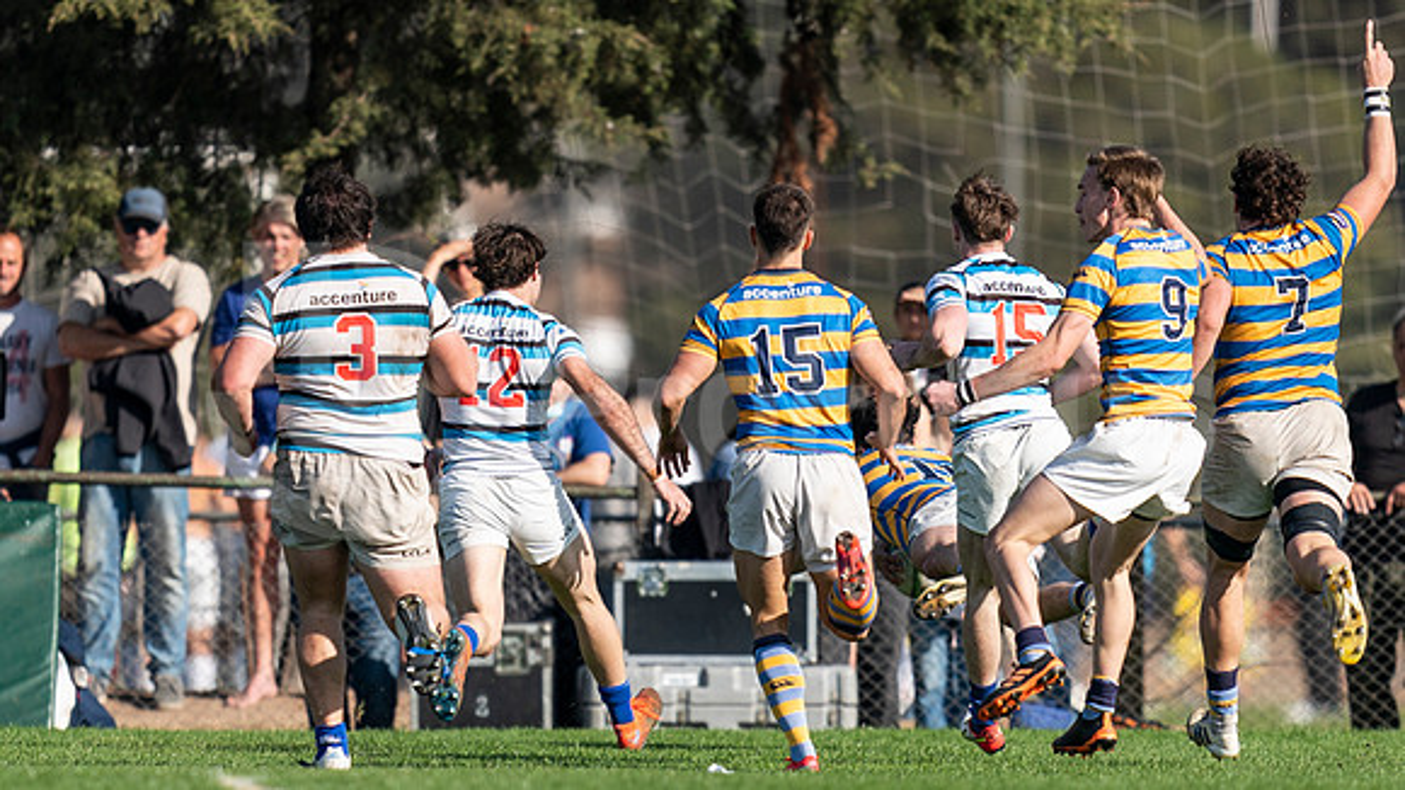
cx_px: 584
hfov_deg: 2.3
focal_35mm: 953
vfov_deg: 1.3
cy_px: 544
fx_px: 35485
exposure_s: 1/1250
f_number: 2.8
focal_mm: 400
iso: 100
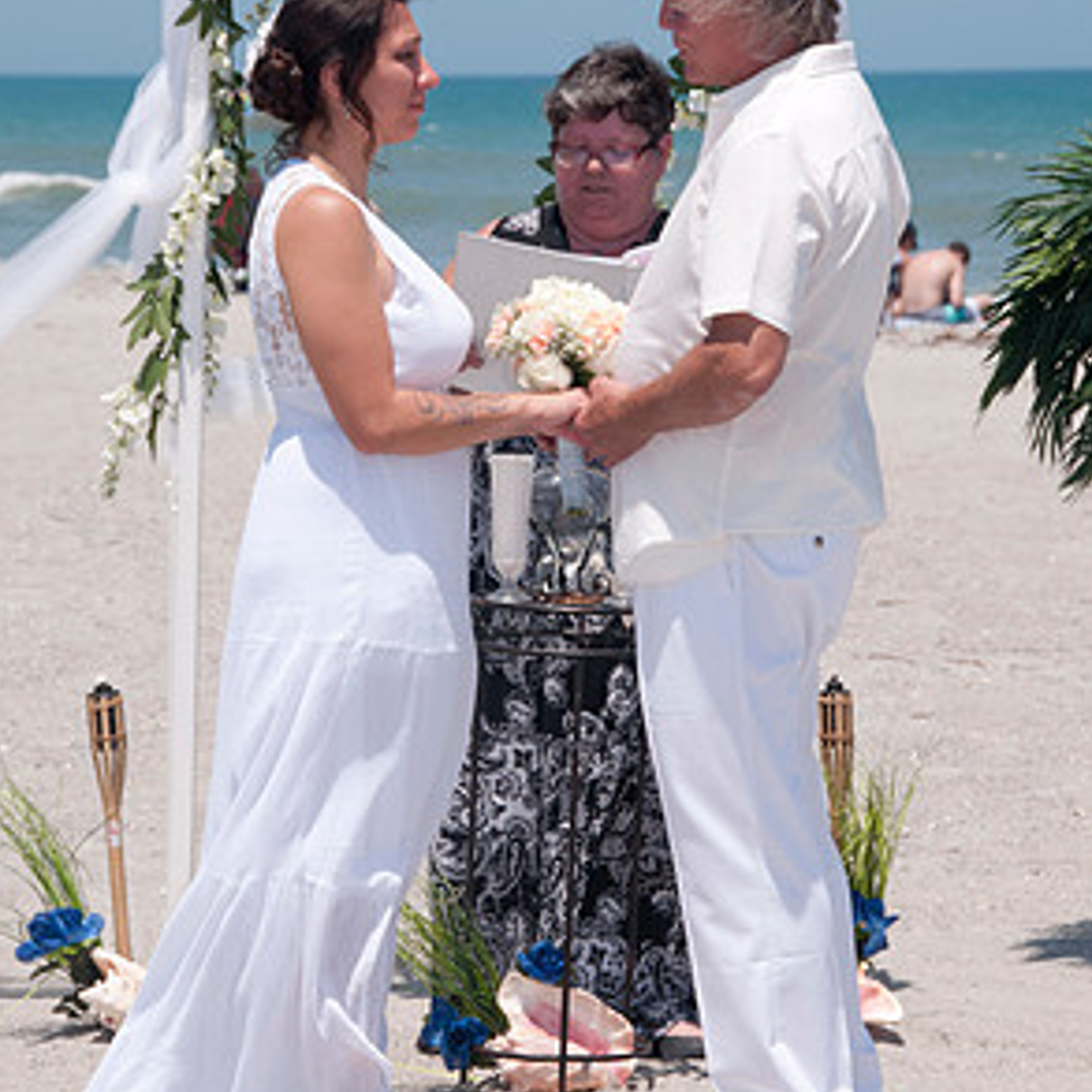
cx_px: 539
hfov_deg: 9.4
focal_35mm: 186
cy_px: 455
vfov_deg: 9.4
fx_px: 6638
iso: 100
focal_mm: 95
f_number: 13
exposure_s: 1/250
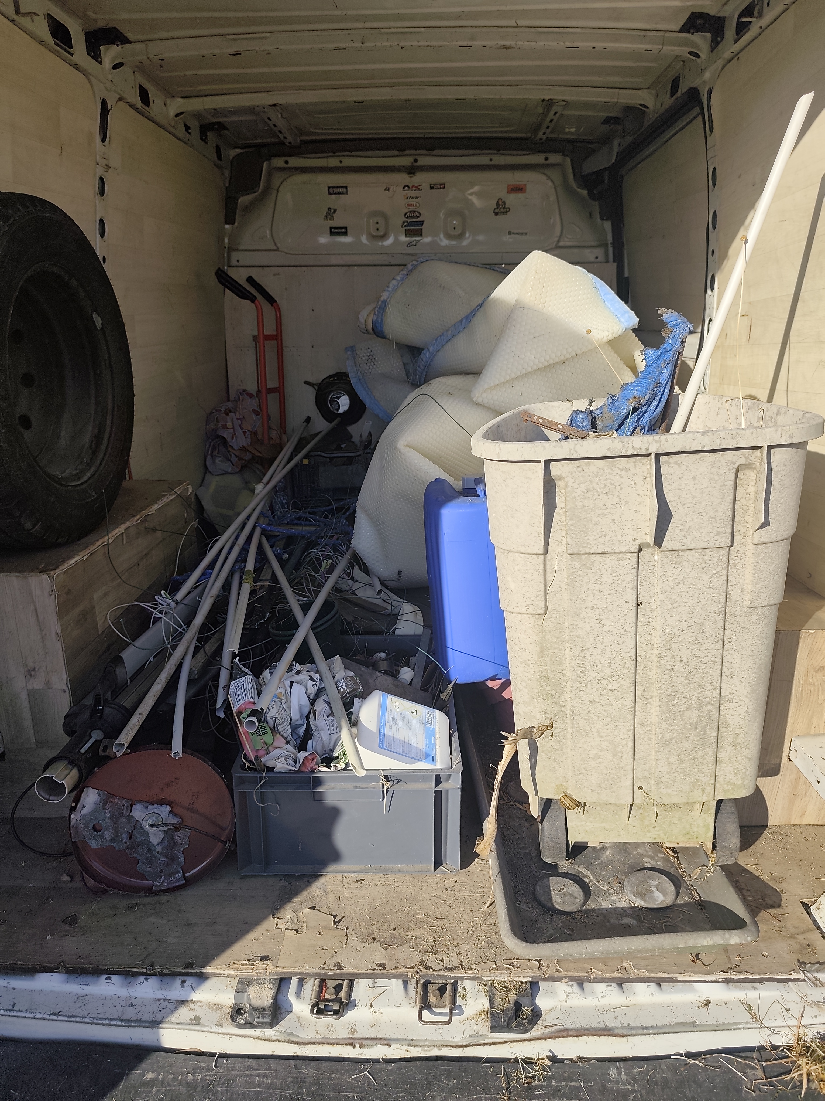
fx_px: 731
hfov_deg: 58.9
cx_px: 412
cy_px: 550
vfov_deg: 73.9
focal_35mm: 23
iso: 50
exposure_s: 1/997
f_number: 1.65
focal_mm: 6.19
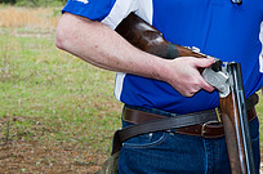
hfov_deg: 16.8
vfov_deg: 11.9
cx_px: 356
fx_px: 831
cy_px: 26
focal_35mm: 114
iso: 400
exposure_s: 1/200
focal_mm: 40
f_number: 5.6
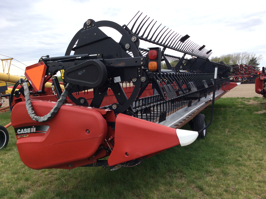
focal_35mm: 32
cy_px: 100
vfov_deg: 44.1
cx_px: 133
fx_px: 246
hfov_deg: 56.9
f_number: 2.4
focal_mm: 3.3
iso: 32
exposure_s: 1/1330
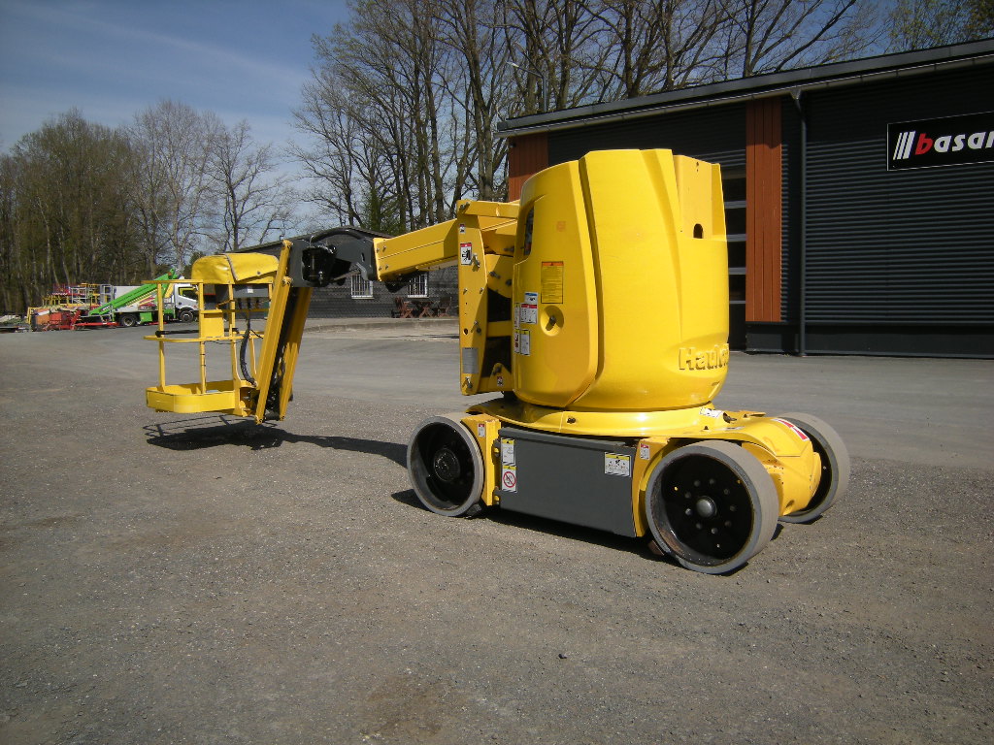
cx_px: 497
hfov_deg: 63.4
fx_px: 804
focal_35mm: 28
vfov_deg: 49.7
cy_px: 372
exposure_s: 1/418
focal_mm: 4.7
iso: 64
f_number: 5.6
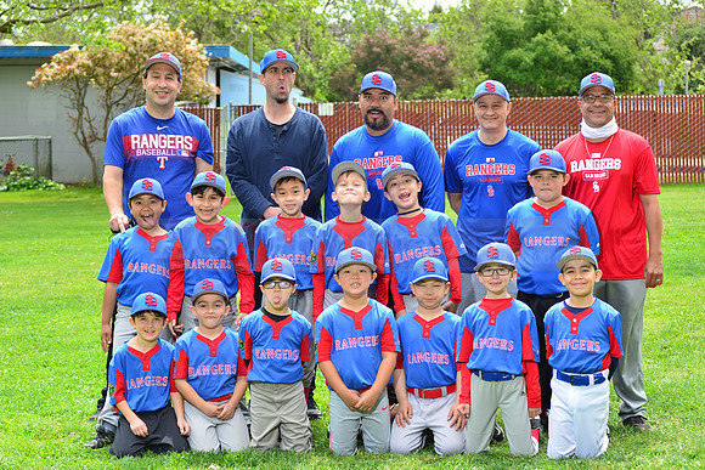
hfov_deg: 25.4
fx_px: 1567
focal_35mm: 80
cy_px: 235
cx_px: 352
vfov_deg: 17.1
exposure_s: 1/200
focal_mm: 80
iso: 200
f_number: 8
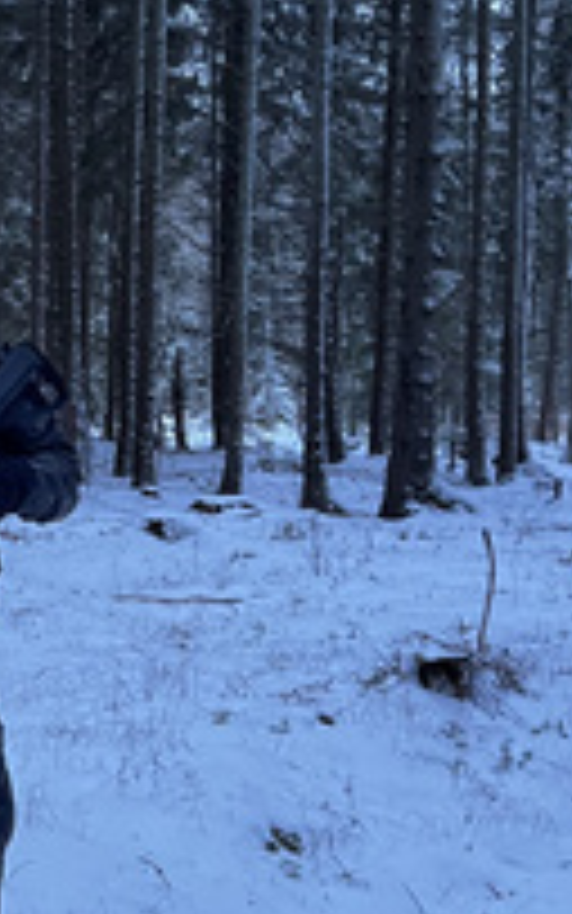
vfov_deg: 30.2
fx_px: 1695
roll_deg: -2.0
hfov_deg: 18.1
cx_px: -137
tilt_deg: -5.0
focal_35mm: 68
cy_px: 495
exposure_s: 1/30
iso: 800
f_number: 1.5
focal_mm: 5.7
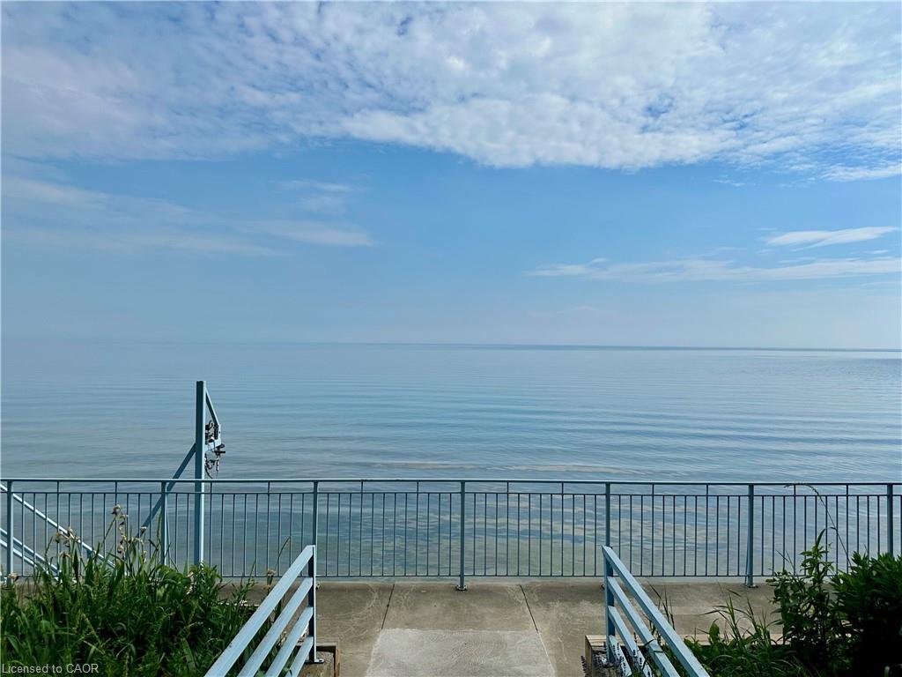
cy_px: 338
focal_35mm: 24
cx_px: 451
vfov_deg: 56.8
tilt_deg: -0.3
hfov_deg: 71.6
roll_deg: -0.3
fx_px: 625
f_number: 1.78
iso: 80
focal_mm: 6.86
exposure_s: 1/8197
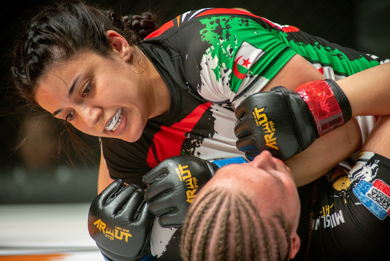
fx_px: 2167
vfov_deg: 6.9
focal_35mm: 200
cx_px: 195
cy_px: 130
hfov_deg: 10.3
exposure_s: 1/1000
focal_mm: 200
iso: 2000
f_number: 4
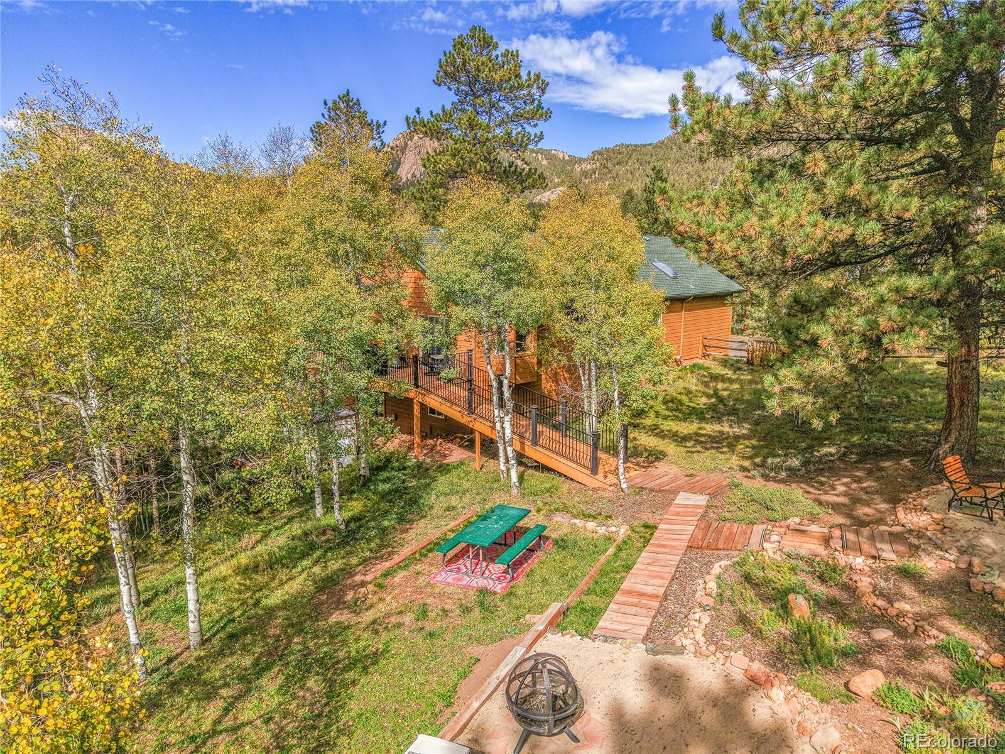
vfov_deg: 56.8
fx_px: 697
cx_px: 502
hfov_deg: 71.6
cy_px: 377
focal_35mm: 24
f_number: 1.8
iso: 140
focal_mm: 8.67
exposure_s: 1/6400
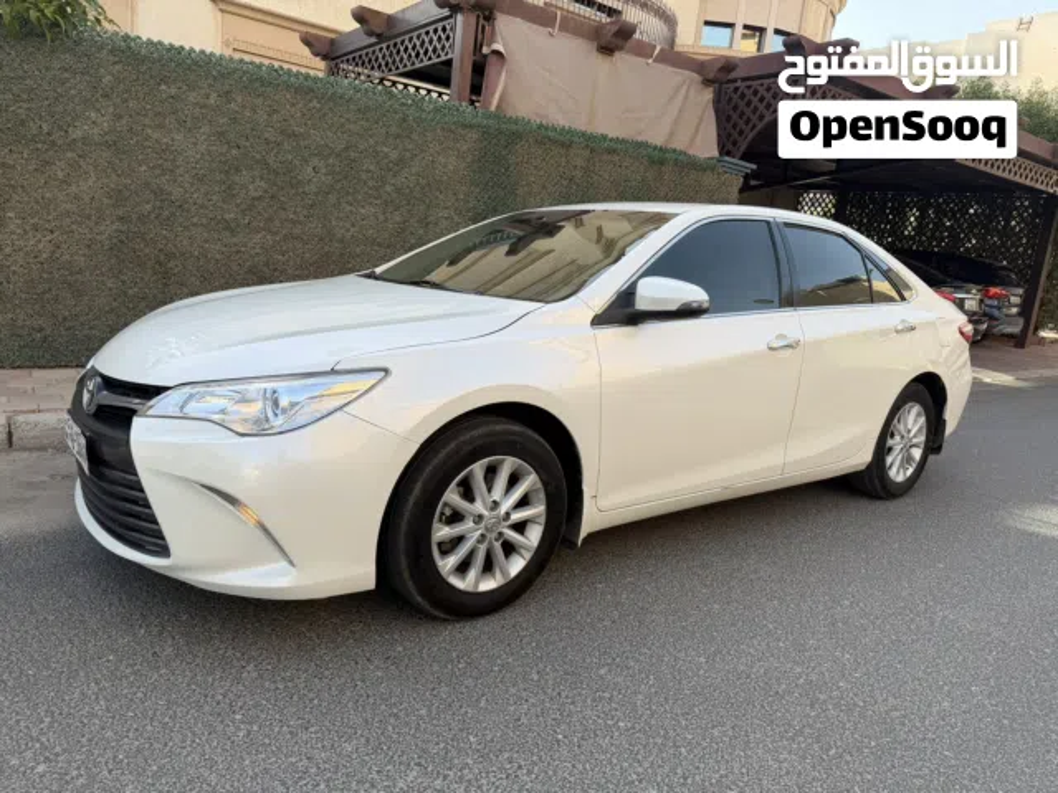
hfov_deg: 71.6
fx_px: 734
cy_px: 396
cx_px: 529
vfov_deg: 56.8
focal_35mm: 24
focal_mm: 6.76
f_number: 1.78
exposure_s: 1/1139
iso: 80
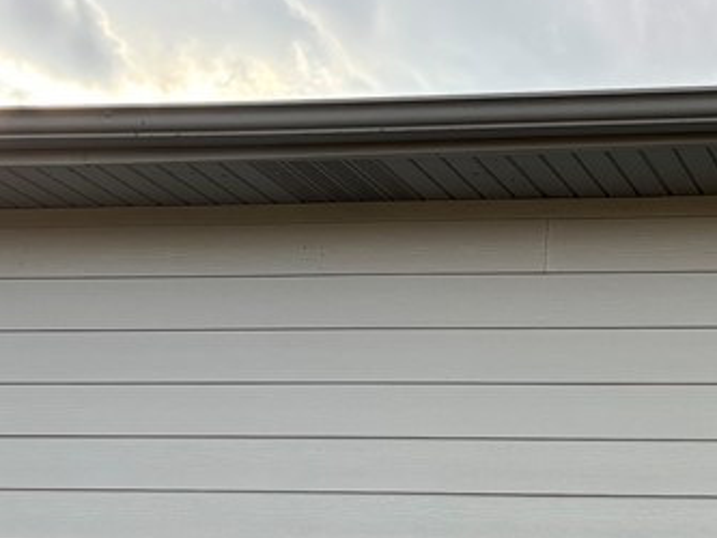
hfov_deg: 22.7
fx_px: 1658
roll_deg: -2.7
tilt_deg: +4.5
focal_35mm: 80
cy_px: 624
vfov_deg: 17.7
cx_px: 825
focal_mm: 5.96
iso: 50
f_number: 1.6
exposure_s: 1/679
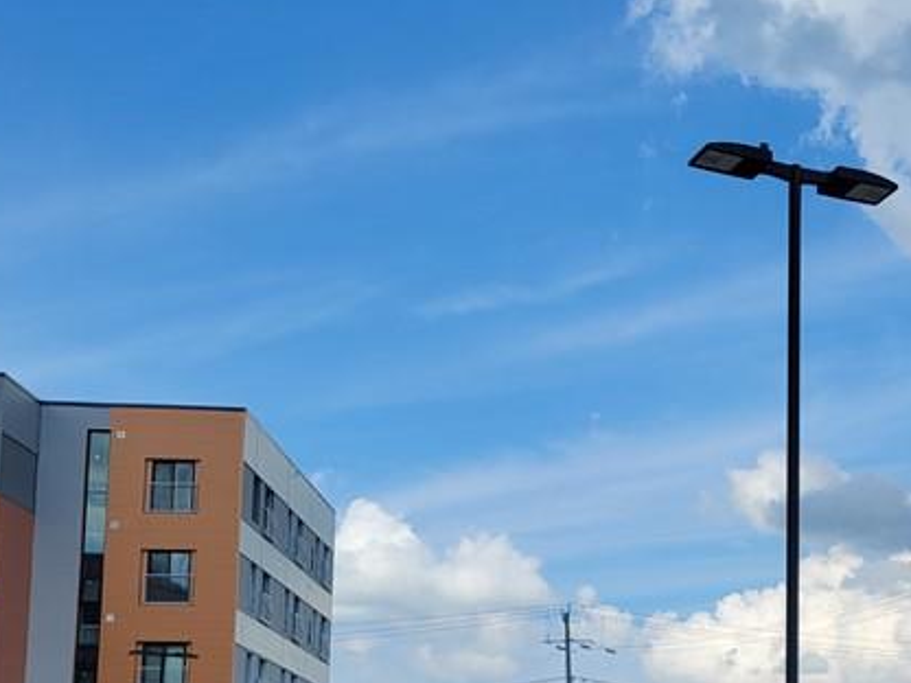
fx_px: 1684
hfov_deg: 28.4
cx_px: 915
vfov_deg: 22.4
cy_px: 613
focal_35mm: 64
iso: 40
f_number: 1.8
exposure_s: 1/2859
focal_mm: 5.4
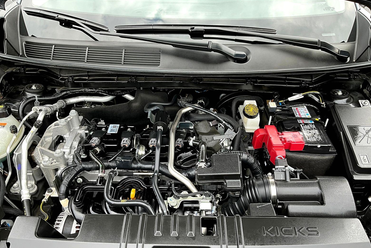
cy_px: 141
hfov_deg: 60.3
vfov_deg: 42.2
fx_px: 319
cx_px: 190
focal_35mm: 31
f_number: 1.8
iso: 20
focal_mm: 3
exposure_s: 1/122
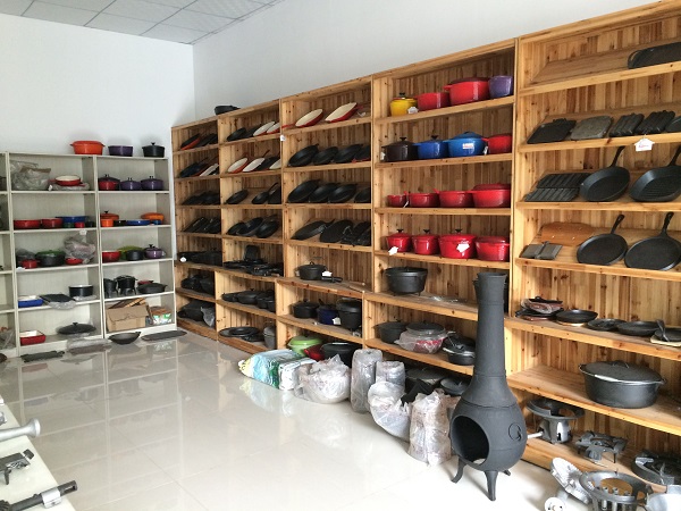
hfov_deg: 61.7
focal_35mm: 29
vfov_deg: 48.2
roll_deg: -0.2
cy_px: 256
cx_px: 340
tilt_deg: -7.6
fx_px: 571
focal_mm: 4.15
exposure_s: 1/30
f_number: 2.2
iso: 160
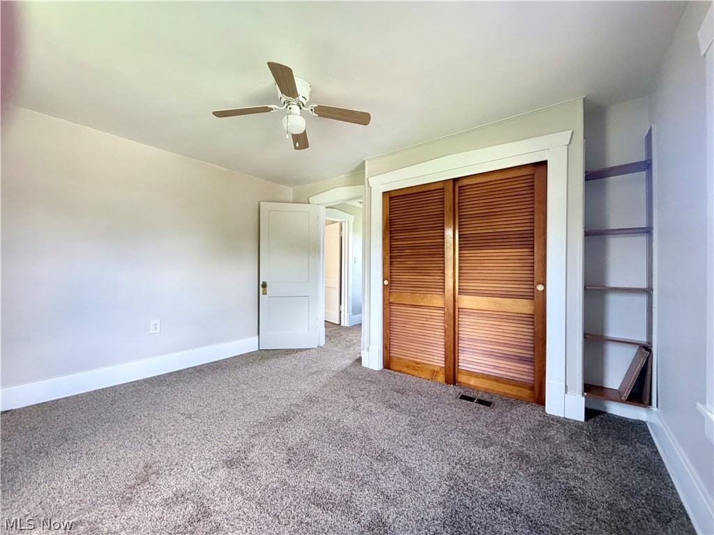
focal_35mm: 14
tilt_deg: +0.7
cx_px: 357
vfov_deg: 85.7
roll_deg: -0.3
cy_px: 268
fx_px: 289
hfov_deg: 102.1
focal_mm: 2.22
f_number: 2.2
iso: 320
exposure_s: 1/121
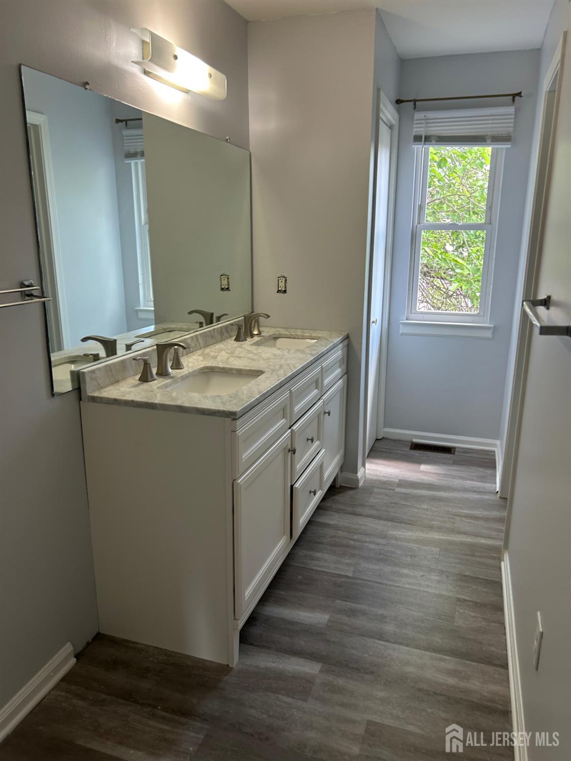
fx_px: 572
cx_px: 286
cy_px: 380
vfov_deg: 67.3
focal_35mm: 26
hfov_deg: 53.1
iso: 80
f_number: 1.5
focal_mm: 5.7
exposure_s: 1/60
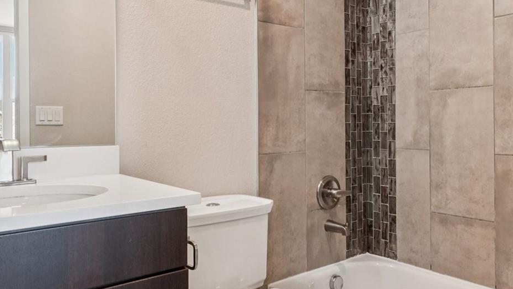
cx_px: 256
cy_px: 136
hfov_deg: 64.5
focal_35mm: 30
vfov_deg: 39.0
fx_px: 407
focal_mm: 11
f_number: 8
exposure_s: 1/30
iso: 800
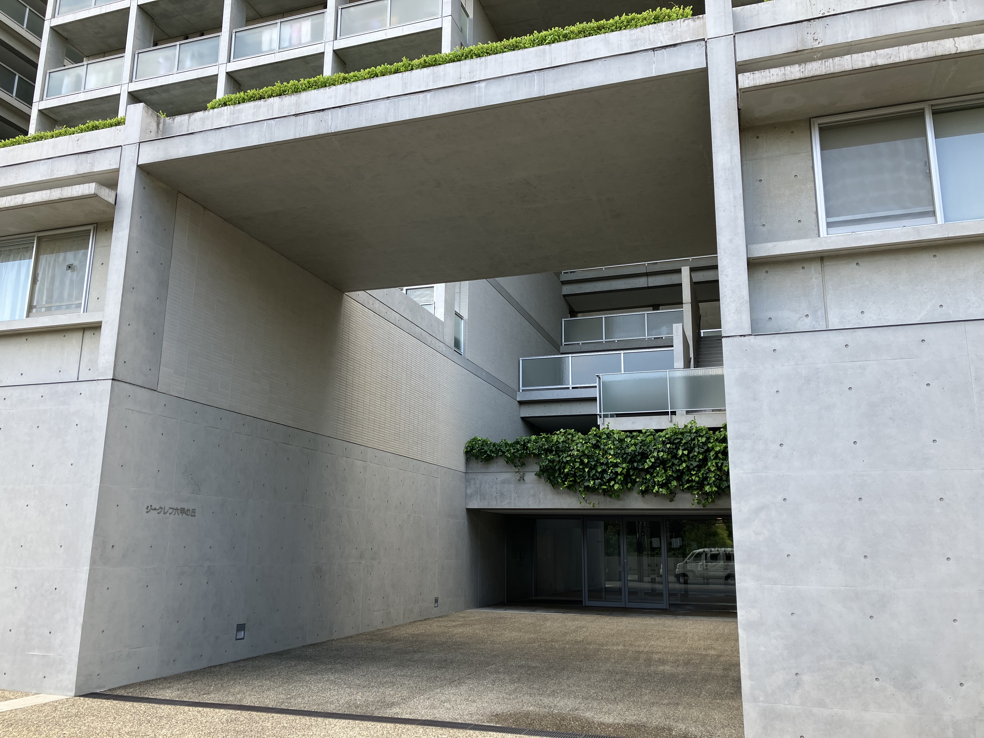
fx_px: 796
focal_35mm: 28
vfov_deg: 49.7
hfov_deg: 63.4
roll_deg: -0.7
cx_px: 492
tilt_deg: +12.6
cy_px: 369
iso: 25
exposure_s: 1/172
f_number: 1.8
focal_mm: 3.99
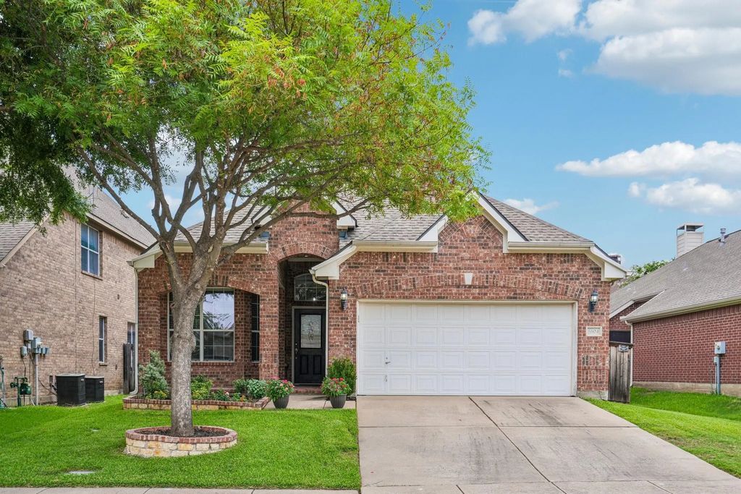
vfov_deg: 38.9
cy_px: 247
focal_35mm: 34
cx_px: 370
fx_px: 700
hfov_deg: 55.8
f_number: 8
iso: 100
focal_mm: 34
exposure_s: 1/160
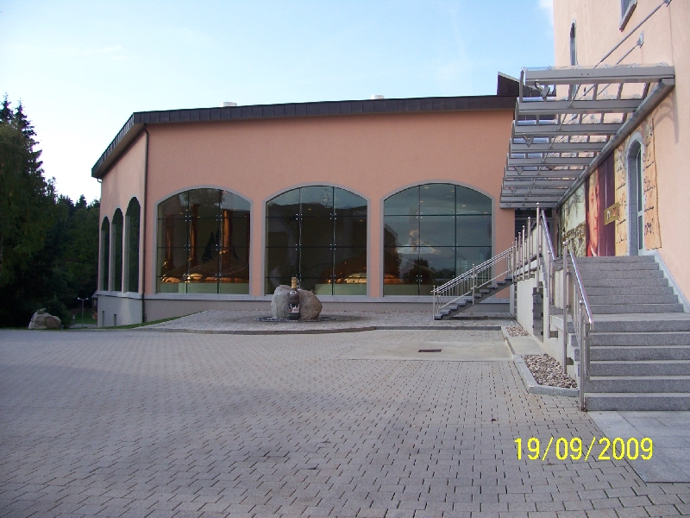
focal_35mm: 34
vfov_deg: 41.8
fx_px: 678
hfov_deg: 54.0
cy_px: 259
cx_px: 345
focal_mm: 5.6
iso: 80
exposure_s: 1/640
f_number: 2.7
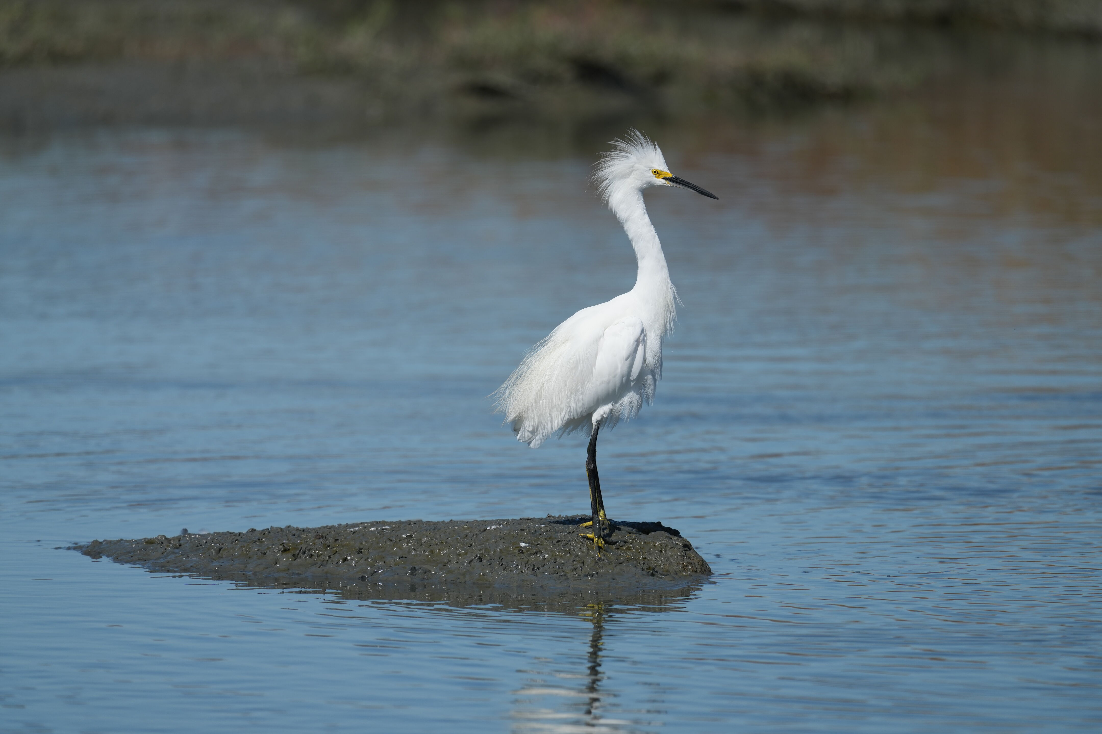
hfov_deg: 3.7
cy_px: 367
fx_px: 17141
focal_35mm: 560
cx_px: 551
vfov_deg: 2.5
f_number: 6.3
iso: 250
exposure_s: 1/1600
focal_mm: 560
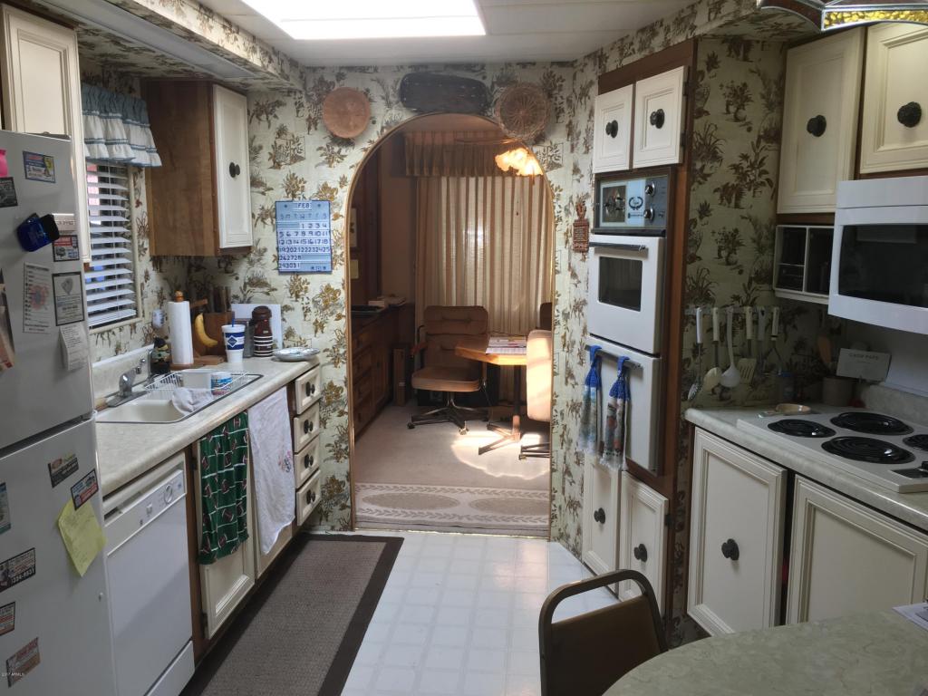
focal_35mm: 29
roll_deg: -0.4
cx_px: 464
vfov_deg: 48.2
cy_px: 348
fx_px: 777
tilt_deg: -8.3
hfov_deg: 61.7
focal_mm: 4.15
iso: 32
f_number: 2.2
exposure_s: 1/60
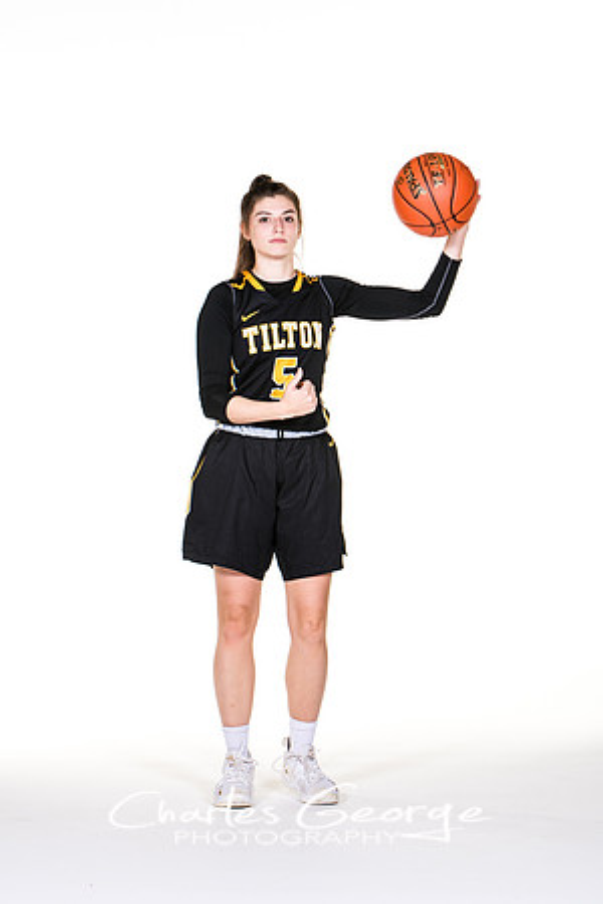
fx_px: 3392
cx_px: 302
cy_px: 452
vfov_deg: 15.2
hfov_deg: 10.2
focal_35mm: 135
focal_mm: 90
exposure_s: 1/160
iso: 200
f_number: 6.3
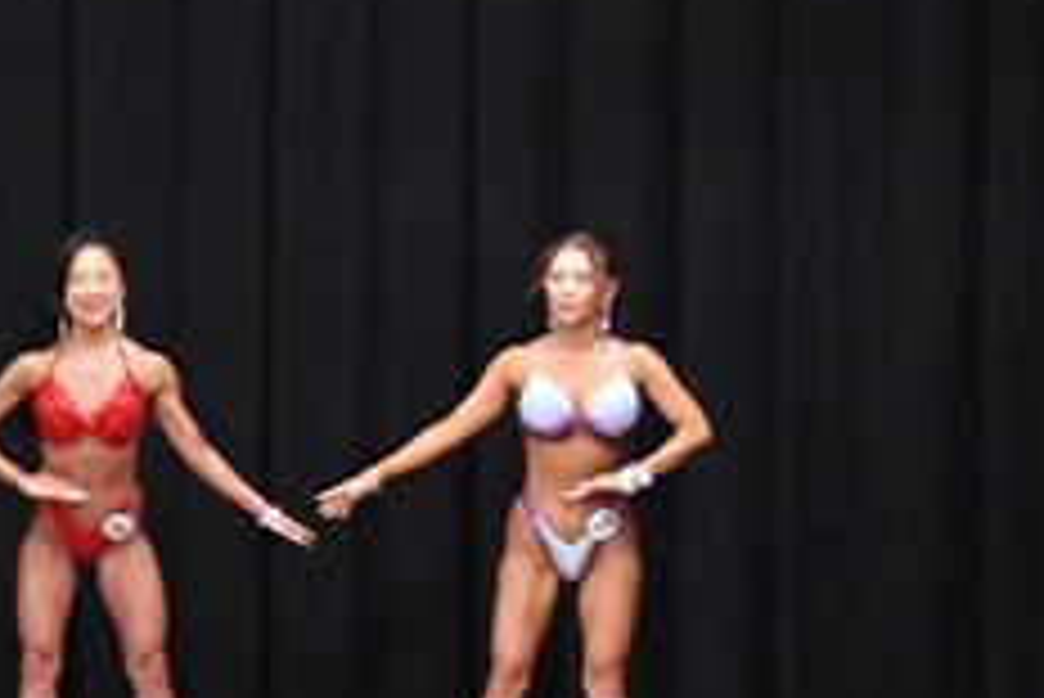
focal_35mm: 290
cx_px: -686
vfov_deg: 4.7
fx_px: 8415
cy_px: 518
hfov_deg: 7.0
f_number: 5.6
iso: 8000
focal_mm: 58
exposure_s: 1/400
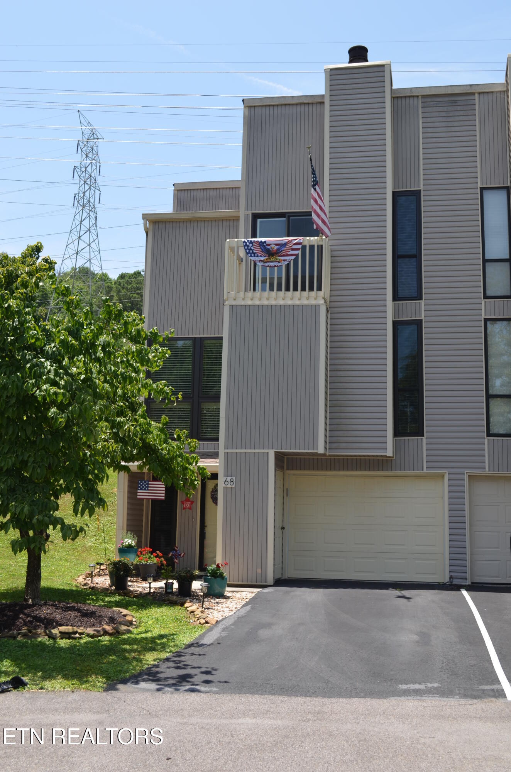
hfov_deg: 34.1
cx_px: 256
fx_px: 834
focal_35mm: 39
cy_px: 386
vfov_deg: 49.6
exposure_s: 1/200
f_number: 6.3
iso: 100
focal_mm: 26
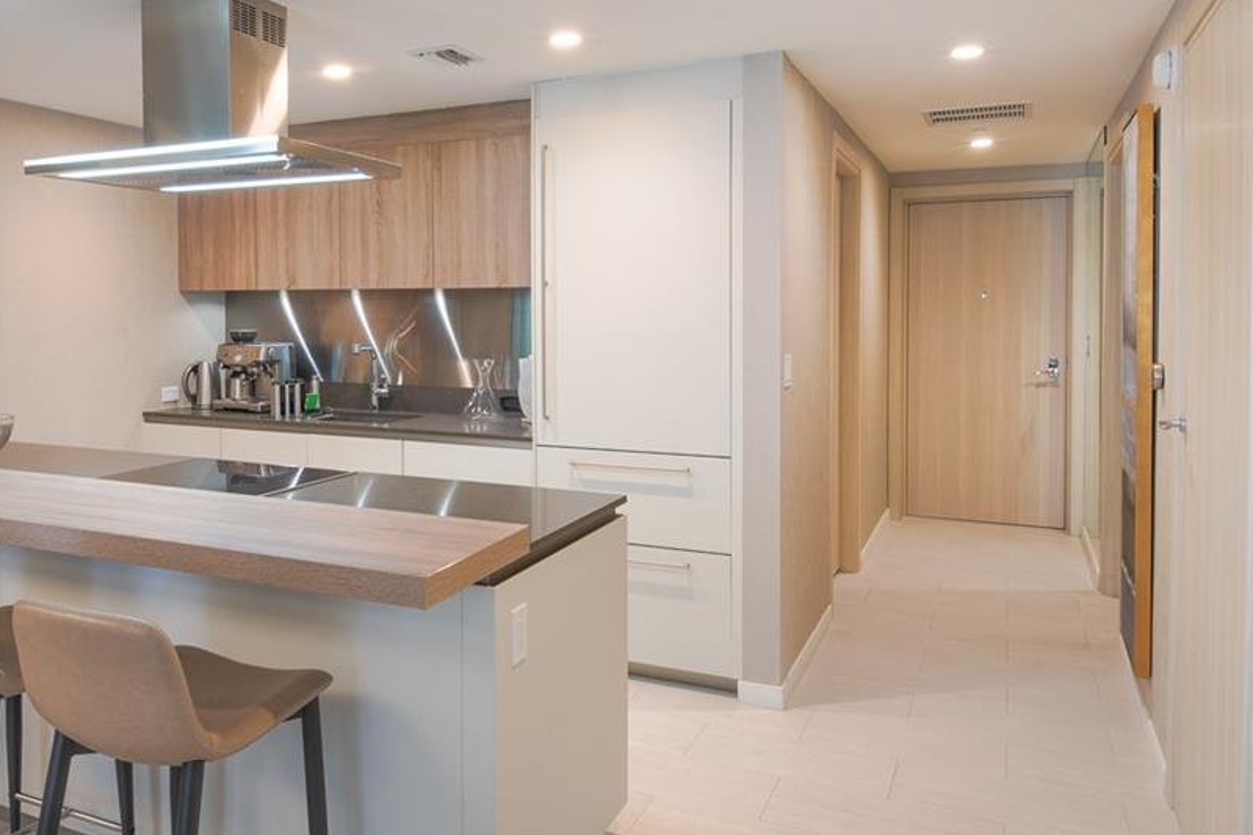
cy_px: 334
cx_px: 443
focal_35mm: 28
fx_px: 974
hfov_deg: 64.2
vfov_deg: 46.1
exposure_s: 1/15
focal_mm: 14
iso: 160
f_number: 9
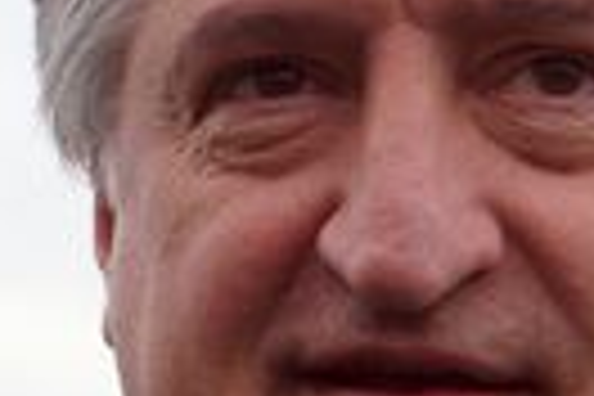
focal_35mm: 397
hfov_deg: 5.2
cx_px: 558
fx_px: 6550
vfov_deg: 3.5
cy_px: 524
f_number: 5.6
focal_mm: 50
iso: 400
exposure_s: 1/160
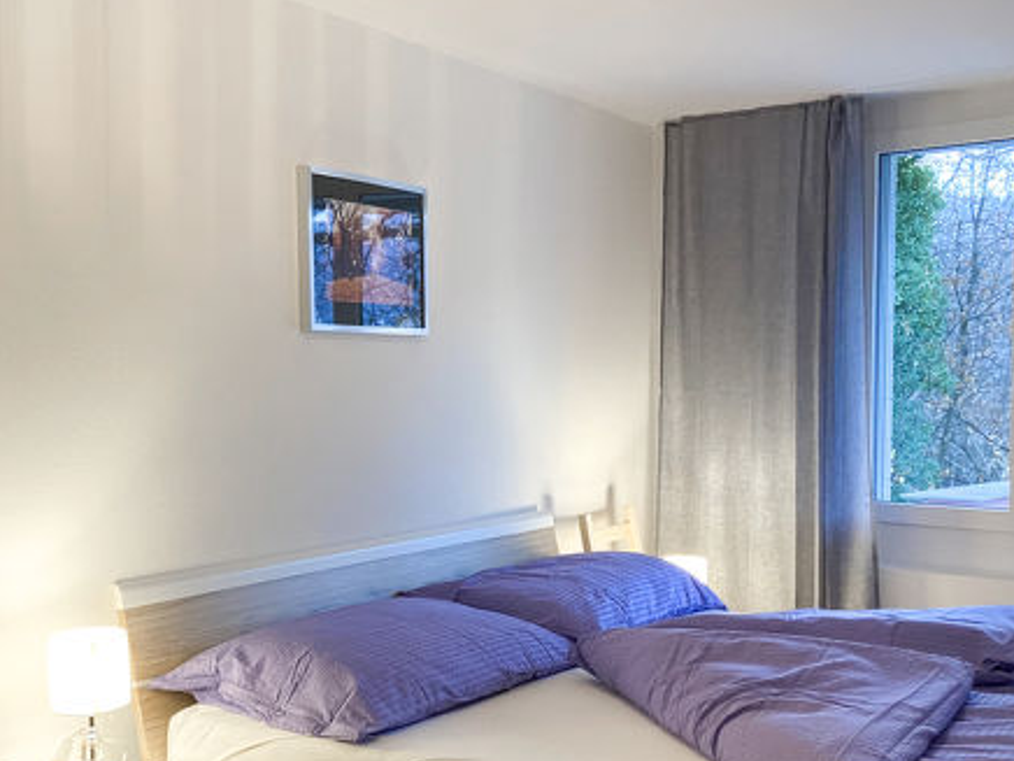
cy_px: 593
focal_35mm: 45
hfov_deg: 42.1
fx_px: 1318
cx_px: 522
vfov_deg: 31.5
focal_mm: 4.25
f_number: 1.8
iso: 320
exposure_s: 1/50
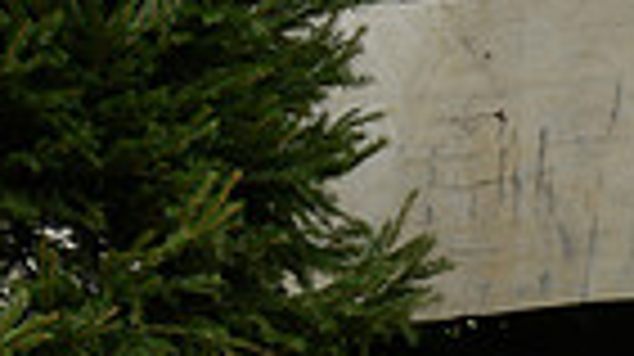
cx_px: 728
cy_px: -793
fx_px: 23849
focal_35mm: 1420
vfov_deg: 0.9
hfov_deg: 1.5
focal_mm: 330
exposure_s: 1/1000
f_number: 7.1
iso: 800
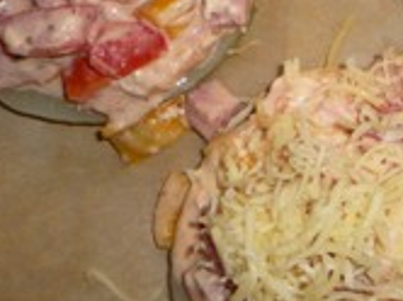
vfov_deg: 13.3
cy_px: -58
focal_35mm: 108
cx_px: 604
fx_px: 1256
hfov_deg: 16.6
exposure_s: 1/30
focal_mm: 4.7
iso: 100
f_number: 3.3
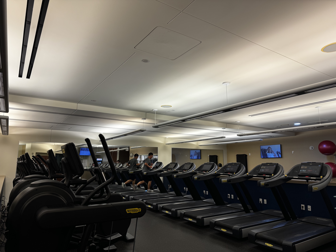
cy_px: 126
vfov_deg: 56.8
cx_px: 168
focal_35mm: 24
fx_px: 233
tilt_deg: +7.6
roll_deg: -0.5
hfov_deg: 71.6
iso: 64
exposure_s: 1/120
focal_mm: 6.76
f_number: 1.78
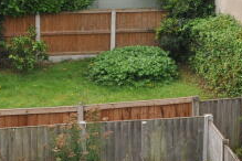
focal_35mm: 98
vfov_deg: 13.7
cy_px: -7
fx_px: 659
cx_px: 231
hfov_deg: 20.3
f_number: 6.3
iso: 200
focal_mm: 14
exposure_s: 1/160
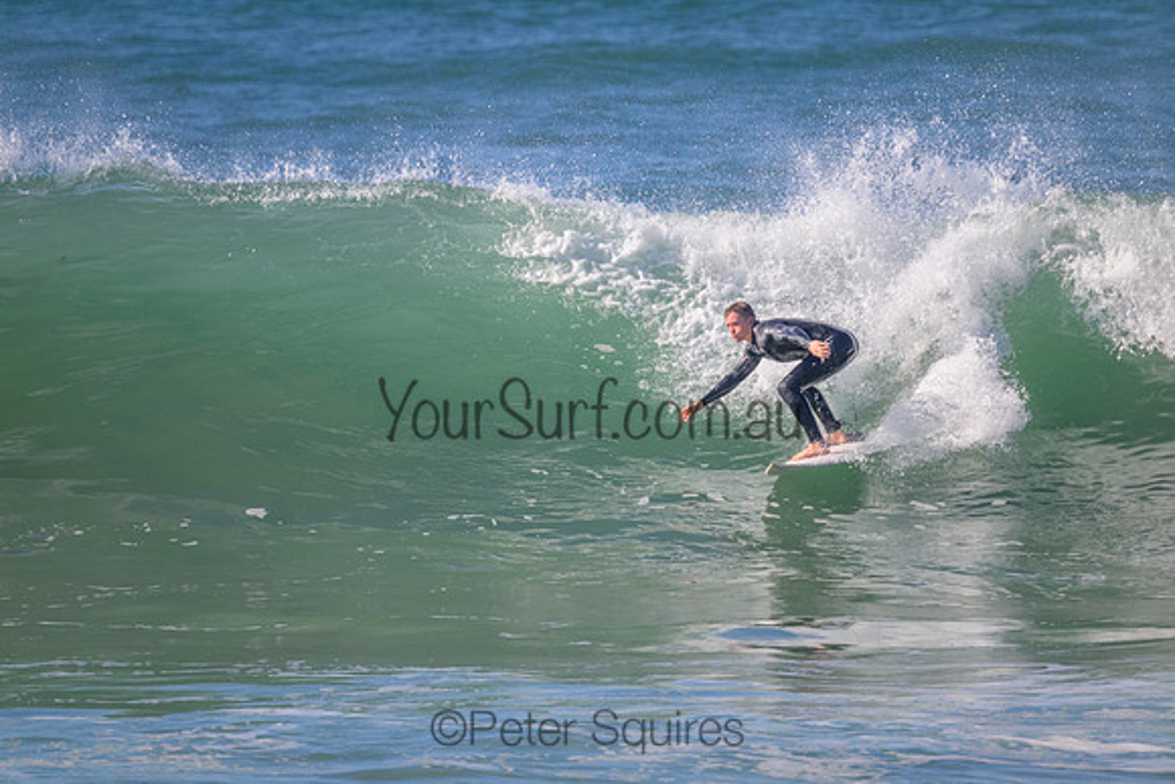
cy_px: 392
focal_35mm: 800
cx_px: 588
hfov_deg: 2.6
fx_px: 26116
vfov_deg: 1.7
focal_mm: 800
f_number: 11
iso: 1400
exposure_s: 1/2000
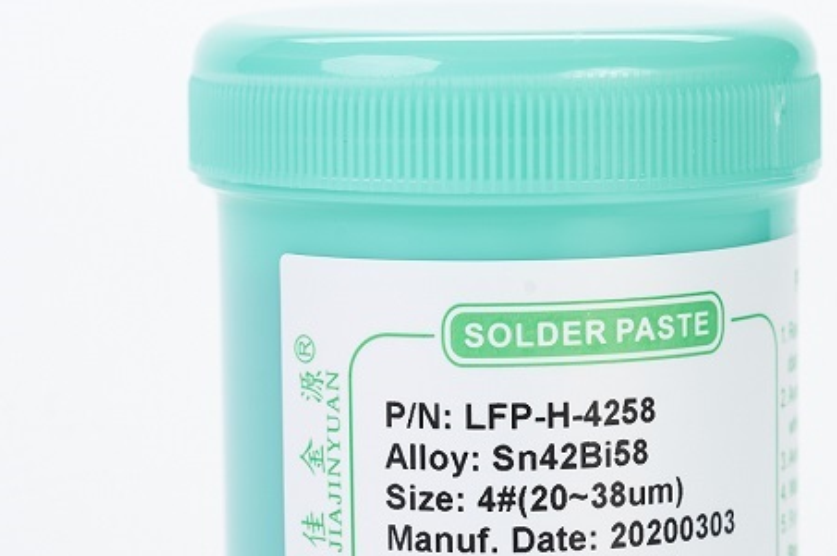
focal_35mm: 159
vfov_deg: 8.6
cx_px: 497
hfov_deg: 12.9
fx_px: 3693
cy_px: 414
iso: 200
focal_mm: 90
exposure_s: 1/125
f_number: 8
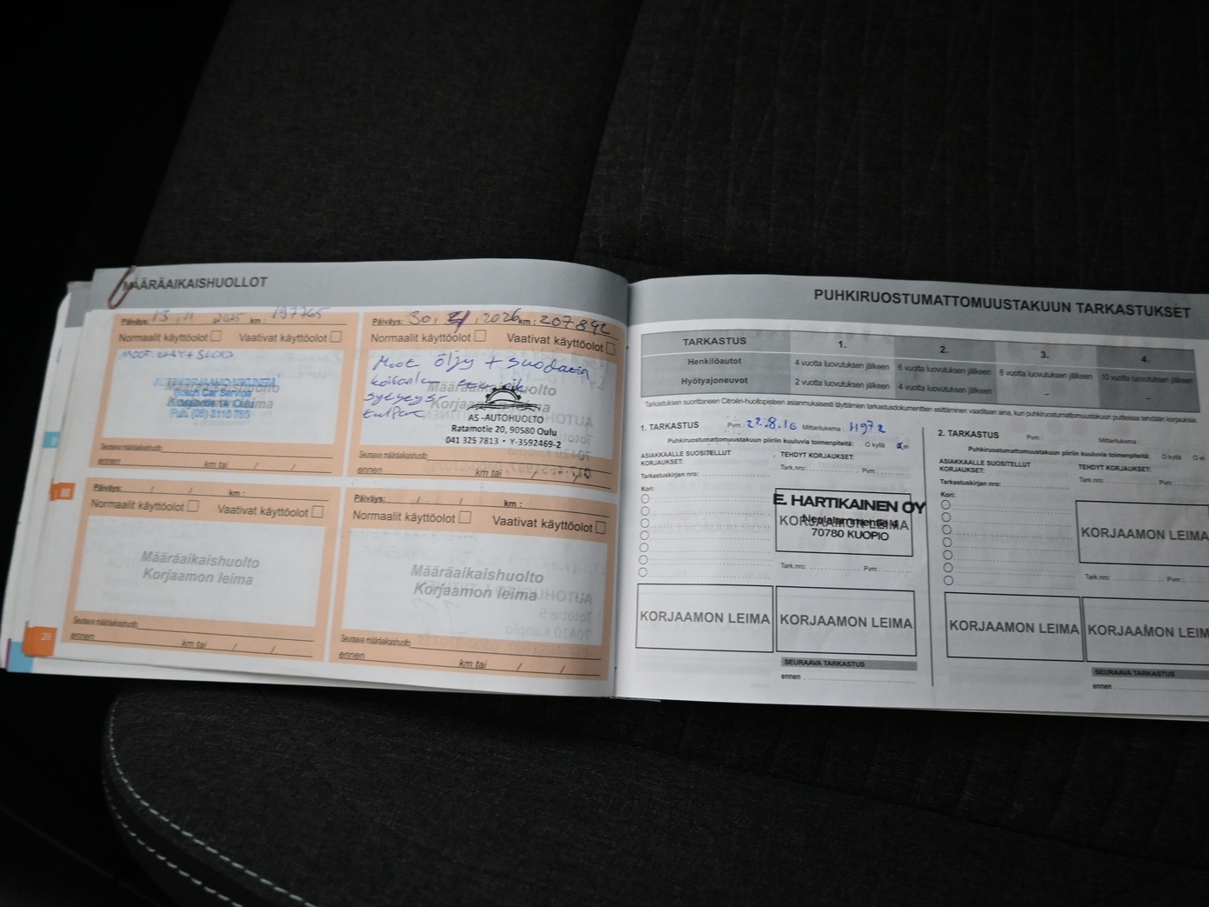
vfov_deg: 48.9
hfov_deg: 62.4
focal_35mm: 29
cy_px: 464
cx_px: 588
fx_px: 997
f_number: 3.5
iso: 1600
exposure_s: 1/25
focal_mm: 17
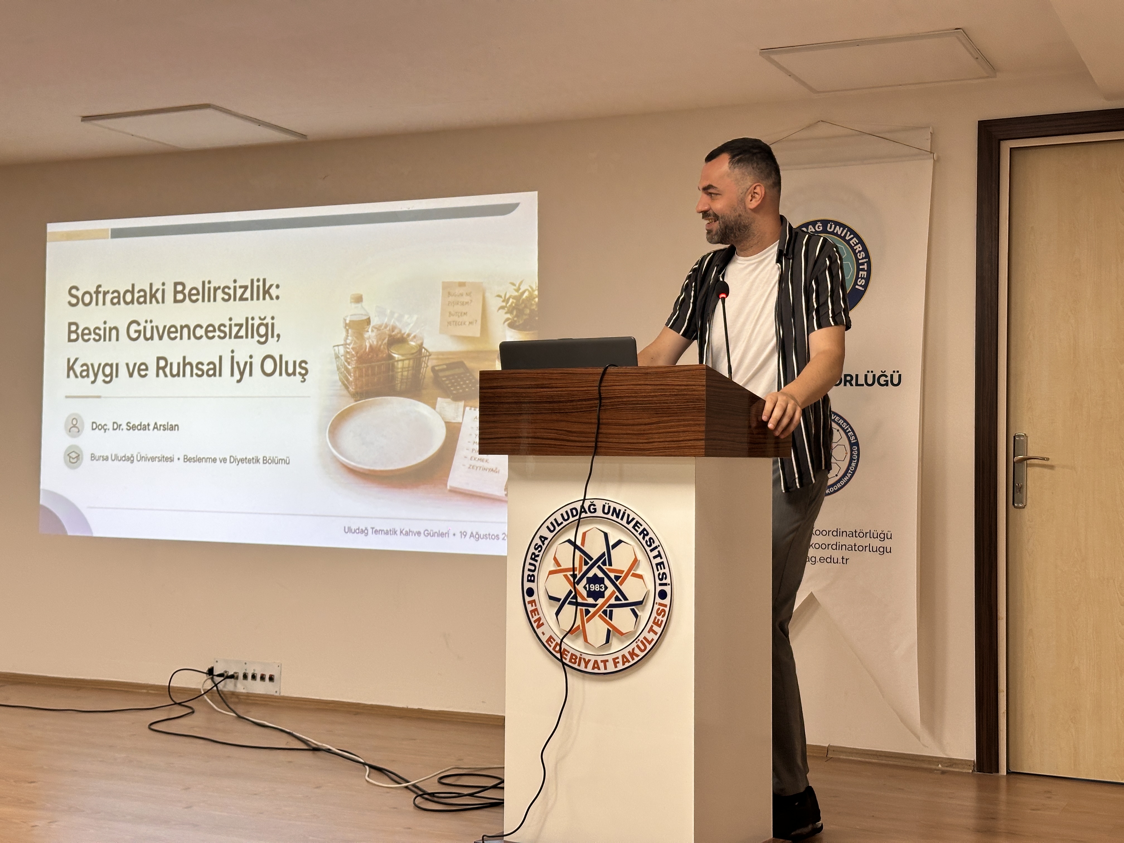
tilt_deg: +1.5
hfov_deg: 39.7
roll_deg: -0.7
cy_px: 422
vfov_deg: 30.3
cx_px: 562
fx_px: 1559
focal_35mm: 48
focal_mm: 6.86
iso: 64
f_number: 1.78
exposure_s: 1/60
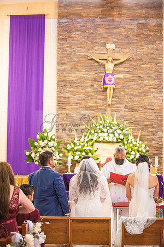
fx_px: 560
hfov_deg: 16.7
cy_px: 124
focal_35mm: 82
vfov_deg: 24.8
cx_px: 82
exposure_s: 1/160
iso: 2000
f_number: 2.8
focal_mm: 82
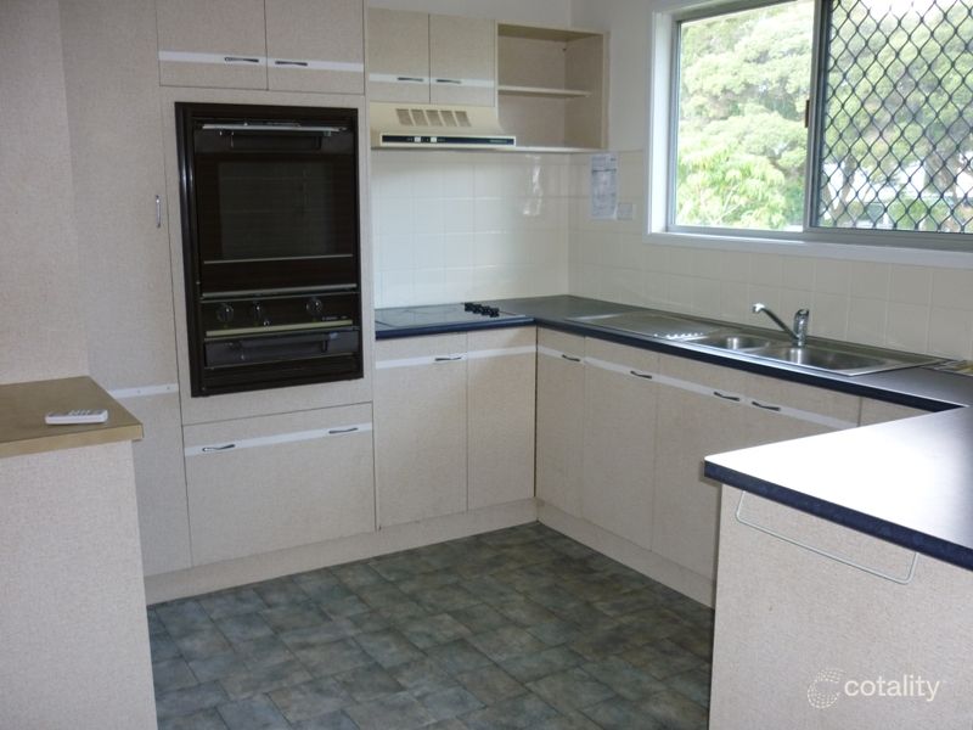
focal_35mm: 33
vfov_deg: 42.9
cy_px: 365
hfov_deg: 55.4
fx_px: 928
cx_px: 486
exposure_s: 1/30
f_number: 2.8
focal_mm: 5.5
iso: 100
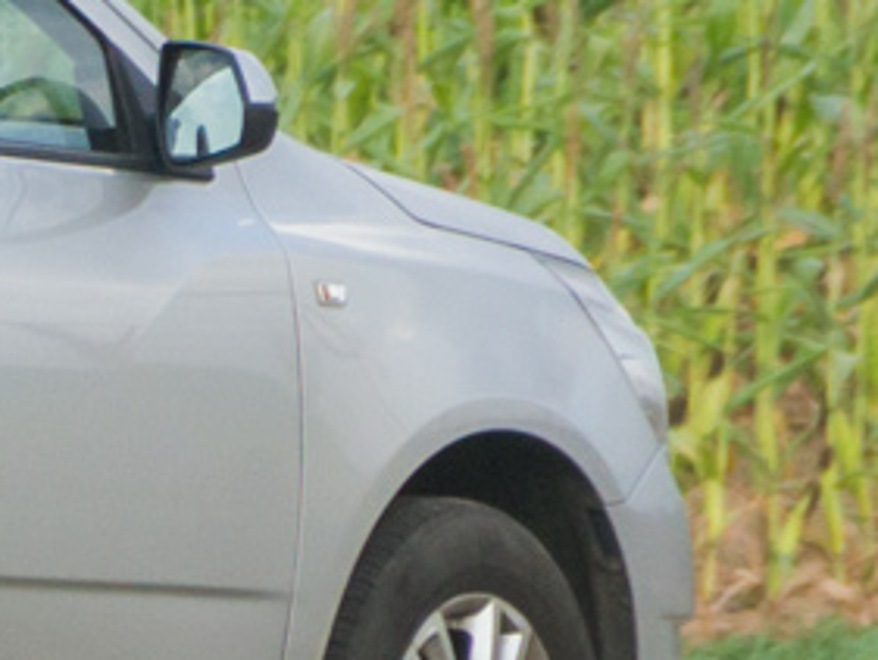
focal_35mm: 1925
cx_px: -900
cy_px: 138
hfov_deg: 1.0
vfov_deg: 0.8
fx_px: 48847
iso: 900
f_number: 6.3
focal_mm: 250
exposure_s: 1/500
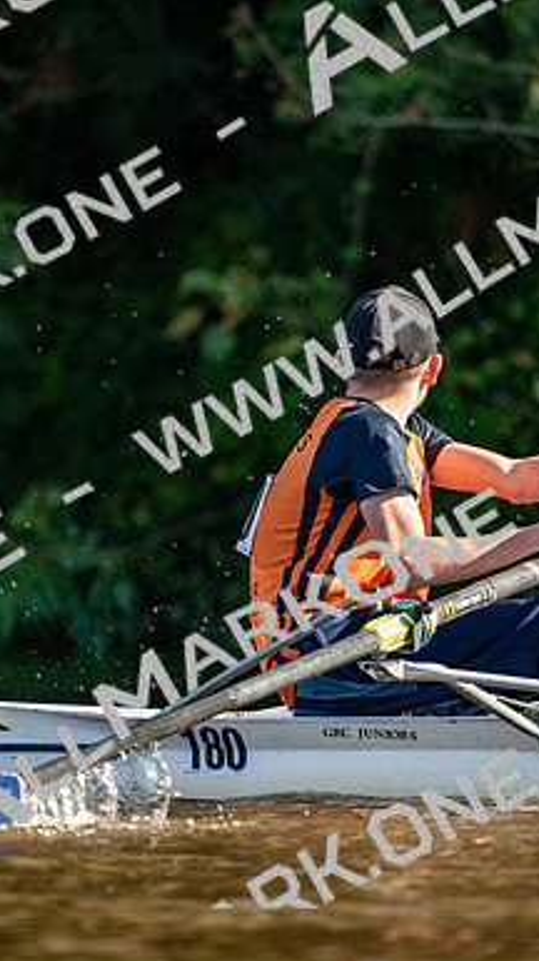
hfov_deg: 1.9
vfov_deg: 3.4
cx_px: 442
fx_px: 16090
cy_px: 480
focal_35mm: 632
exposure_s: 1/3200
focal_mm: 400
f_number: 4.5
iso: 1400
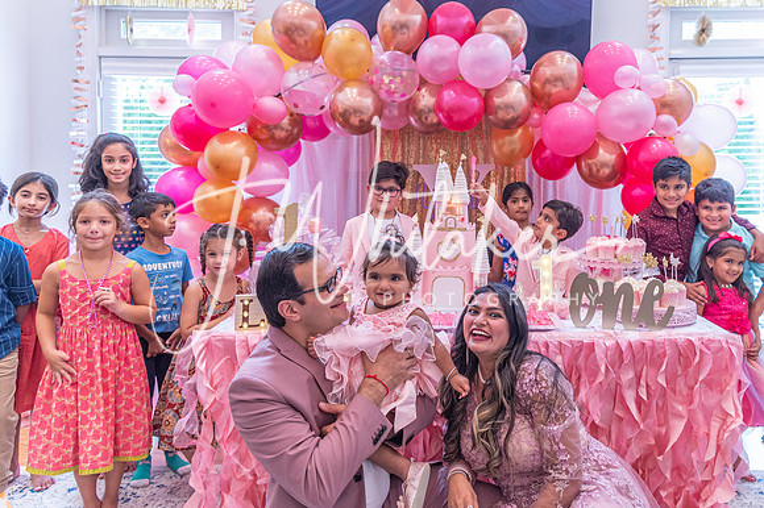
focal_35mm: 30
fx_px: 633
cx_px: 445
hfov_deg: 61.8
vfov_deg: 43.5
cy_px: 195
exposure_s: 1/125
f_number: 4
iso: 1600
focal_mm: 24
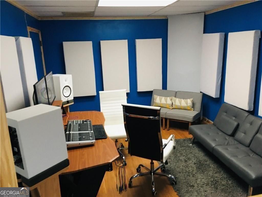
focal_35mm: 29
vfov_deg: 48.2
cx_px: 131
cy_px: 98
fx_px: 219
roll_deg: +0.5
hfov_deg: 61.7
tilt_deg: -16.6
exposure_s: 1/30
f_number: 2.2
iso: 125
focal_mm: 4.15
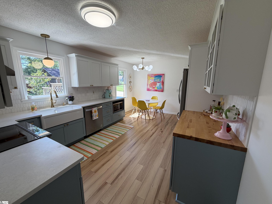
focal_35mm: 14
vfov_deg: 85.7
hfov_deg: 102.1
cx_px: 136
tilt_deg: -10.0
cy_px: 102
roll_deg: -0.4
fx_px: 110
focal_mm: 2.22
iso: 64
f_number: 2.2
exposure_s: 1/120
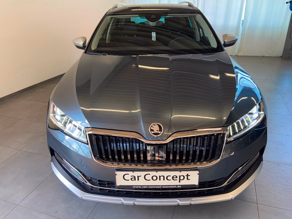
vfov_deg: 53.1
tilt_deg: -24.8
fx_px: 219
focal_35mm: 26
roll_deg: +1.3
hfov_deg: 67.3
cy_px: 110
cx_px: 146
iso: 80
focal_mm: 4.25
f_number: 1.8
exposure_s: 1/50
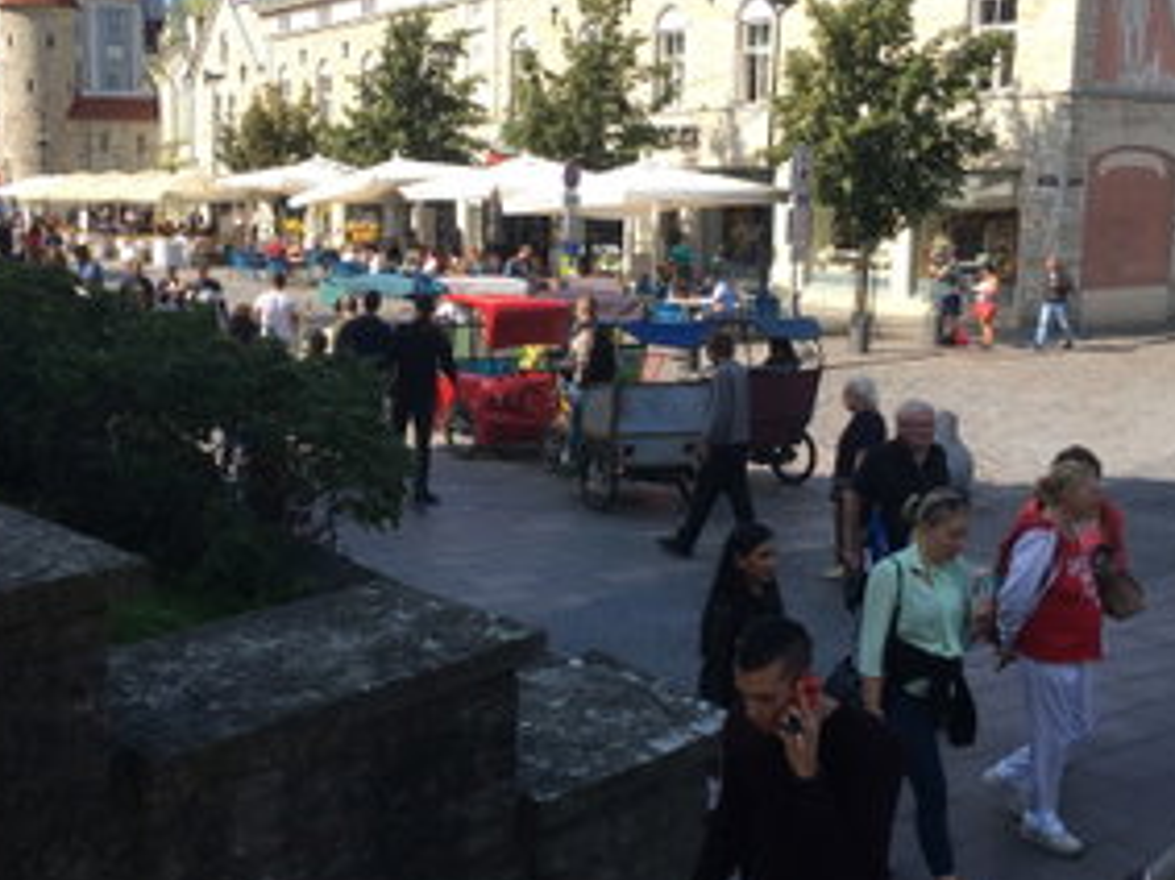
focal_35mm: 41
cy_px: 403
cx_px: 502
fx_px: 1391
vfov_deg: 35.1
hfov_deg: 45.7
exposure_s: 1/625
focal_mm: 4.15
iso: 25
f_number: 2.2
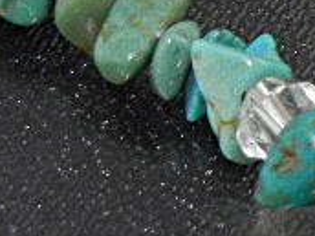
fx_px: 1756
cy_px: 20
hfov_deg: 9.9
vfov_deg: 7.7
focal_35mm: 193
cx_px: 511
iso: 800
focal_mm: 9.3
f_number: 7.8
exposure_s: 1/30
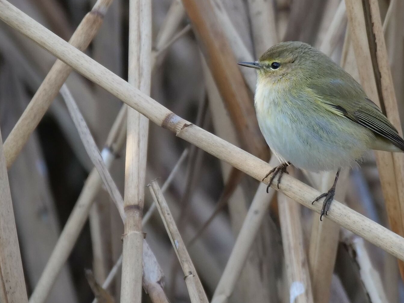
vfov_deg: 1.0
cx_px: 226
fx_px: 16735
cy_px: 129
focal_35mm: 1434
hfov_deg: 1.4
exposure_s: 1/320
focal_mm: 400
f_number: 6.3
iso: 800
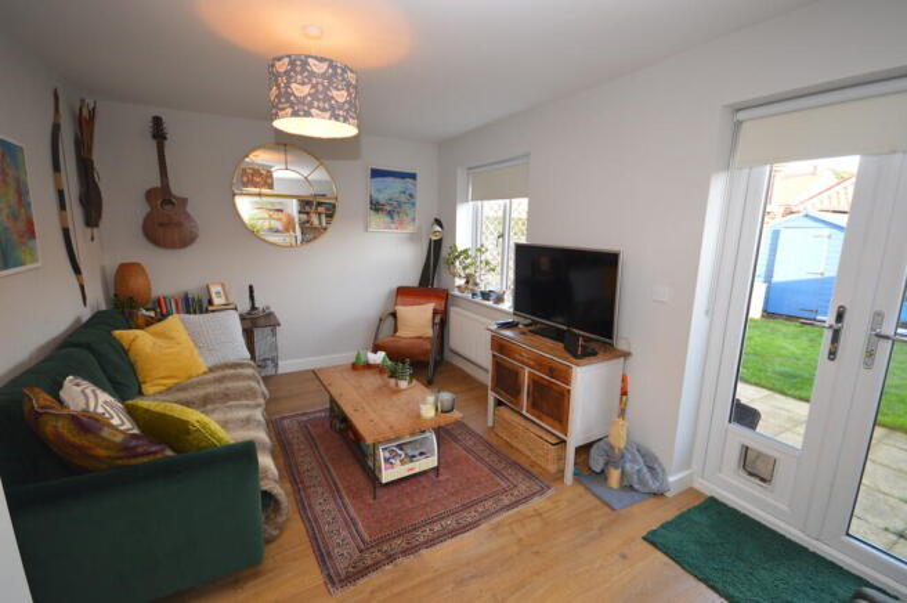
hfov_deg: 100.4
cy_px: 302
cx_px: 454
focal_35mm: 15
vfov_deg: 77.2
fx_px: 378
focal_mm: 10
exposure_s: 1/60
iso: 560
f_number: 4
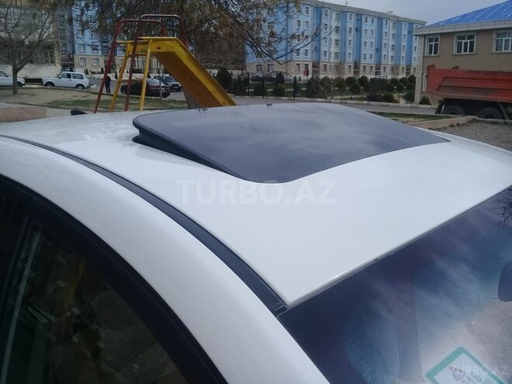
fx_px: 459
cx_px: 256
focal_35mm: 31
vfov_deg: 45.4
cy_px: 192
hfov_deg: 58.4
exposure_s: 1/1855
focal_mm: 3.3
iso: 50
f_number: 2.2
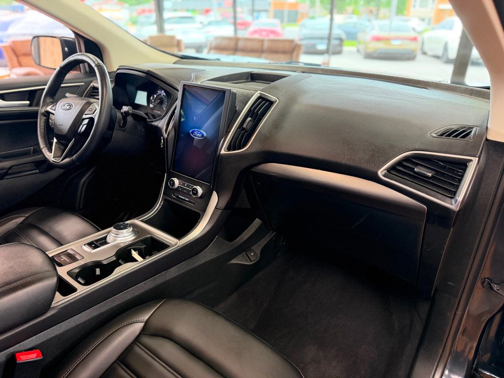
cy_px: 189
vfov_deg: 56.8
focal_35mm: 24
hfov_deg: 71.6
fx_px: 349
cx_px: 252
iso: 400
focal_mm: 6.76
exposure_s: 1/60
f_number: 1.78
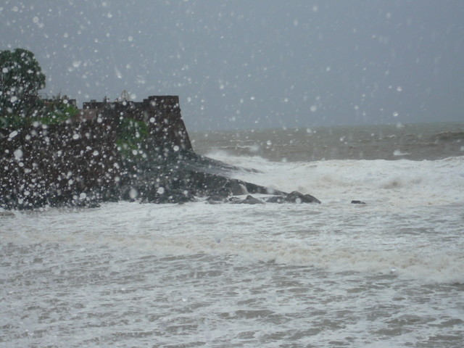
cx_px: 232
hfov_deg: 19.3
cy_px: 174
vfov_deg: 14.5
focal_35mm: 102
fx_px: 1367
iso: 100
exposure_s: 1/640
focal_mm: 16.8
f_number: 5.6
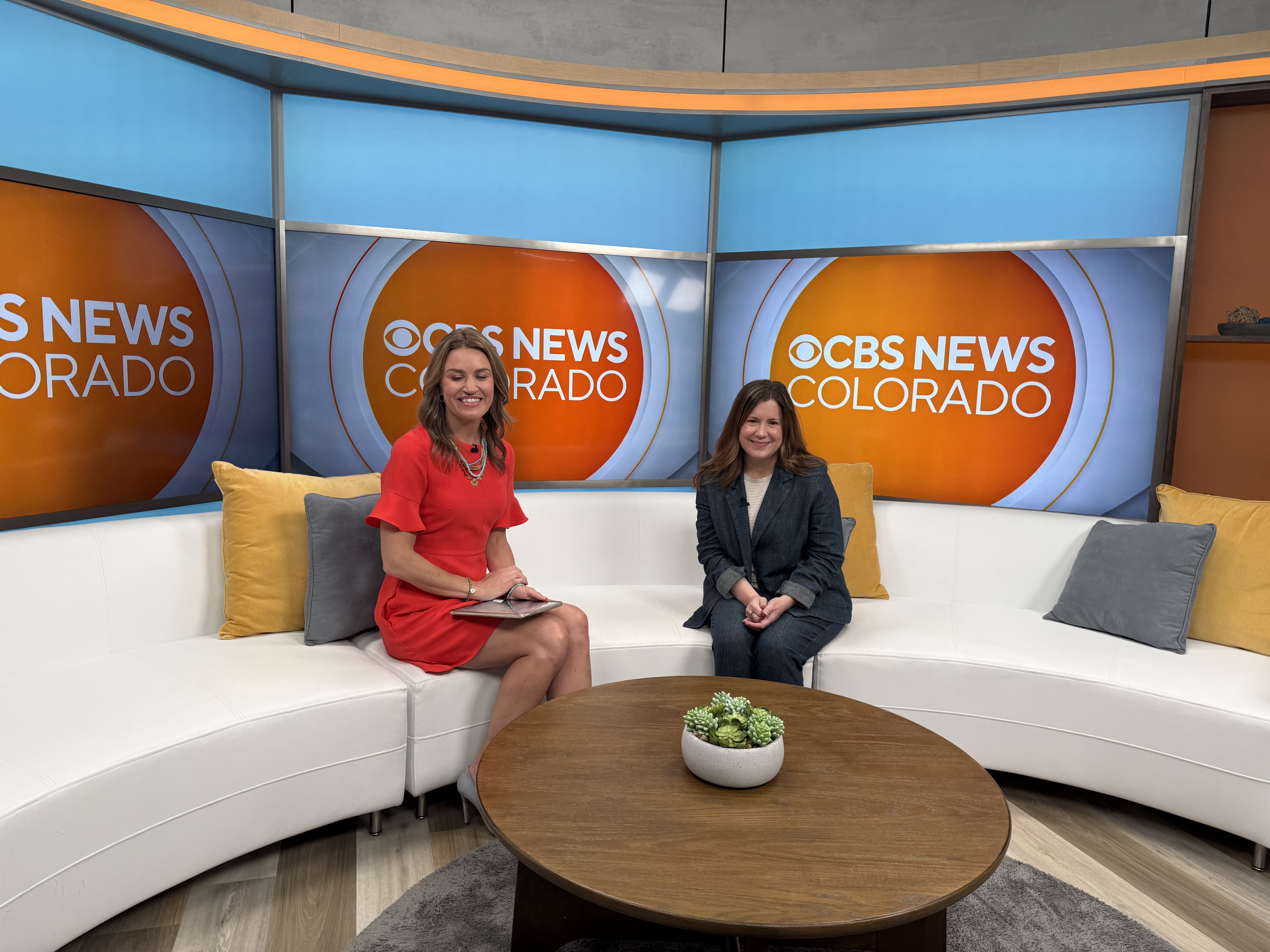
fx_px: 881
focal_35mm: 24
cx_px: 635
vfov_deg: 56.8
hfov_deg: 71.6
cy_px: 476
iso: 80
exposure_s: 1/122
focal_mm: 6.76
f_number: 1.78
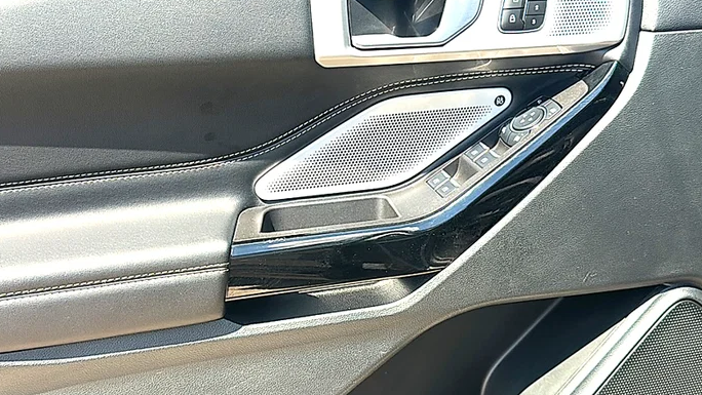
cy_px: 188
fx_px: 726
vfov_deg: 30.4
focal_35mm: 39
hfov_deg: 51.6
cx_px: 354
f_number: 1.78
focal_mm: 6.86
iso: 80
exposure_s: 1/631
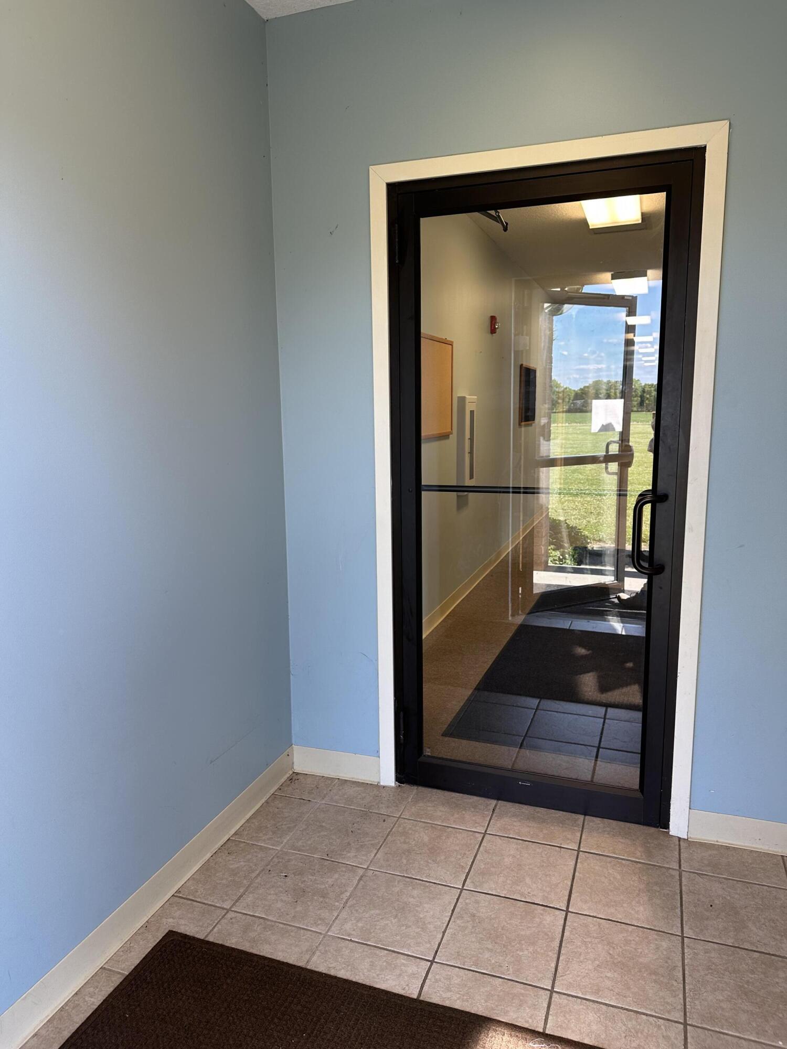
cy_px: 524
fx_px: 728
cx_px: 394
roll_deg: +1.0
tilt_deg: -7.1
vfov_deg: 71.6
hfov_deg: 56.8
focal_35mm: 24
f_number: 1.78
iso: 64
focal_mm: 6.86
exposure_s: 1/120
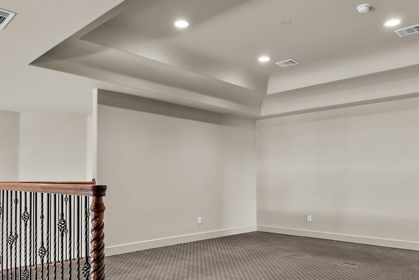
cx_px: 195
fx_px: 326
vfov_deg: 45.8
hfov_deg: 65.4
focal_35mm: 28
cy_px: 184
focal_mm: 16
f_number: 8
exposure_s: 8
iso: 640
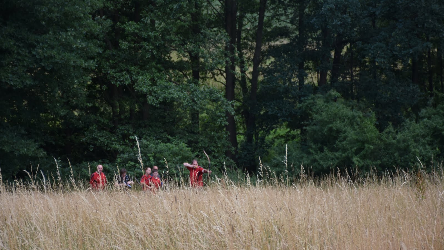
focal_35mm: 150
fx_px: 1761
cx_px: 222
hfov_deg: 14.4
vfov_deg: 8.1
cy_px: 142
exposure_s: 1/250
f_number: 5.3
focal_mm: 95
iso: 160
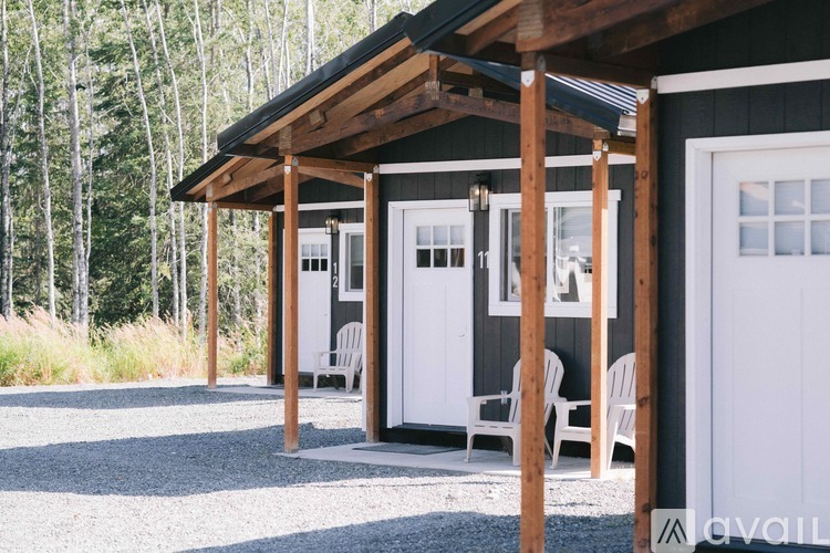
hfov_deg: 23.9
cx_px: 415
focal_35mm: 85
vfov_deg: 16.1
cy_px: 276
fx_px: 1960
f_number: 3.5
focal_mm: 85
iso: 1600
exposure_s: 1/160
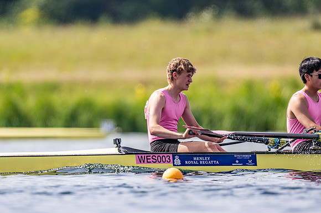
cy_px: 106
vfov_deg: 1.5
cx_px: 160
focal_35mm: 900
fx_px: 8020
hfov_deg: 2.3
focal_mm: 600
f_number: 4
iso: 200
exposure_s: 1/2500
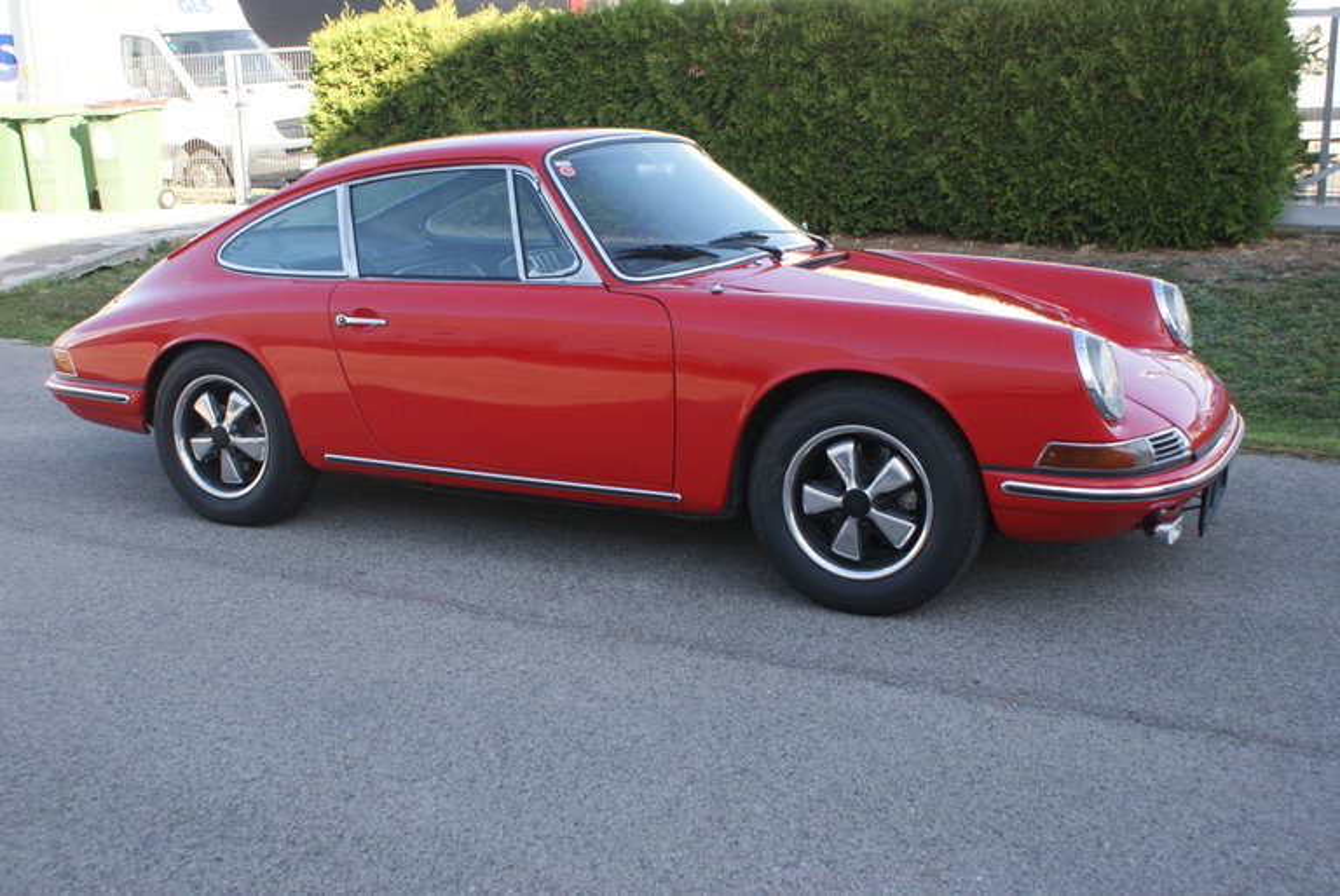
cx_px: 670
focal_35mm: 39
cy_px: 448
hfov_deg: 49.5
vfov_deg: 34.3
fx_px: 1453
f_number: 6.3
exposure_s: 1/60
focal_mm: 26
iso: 100
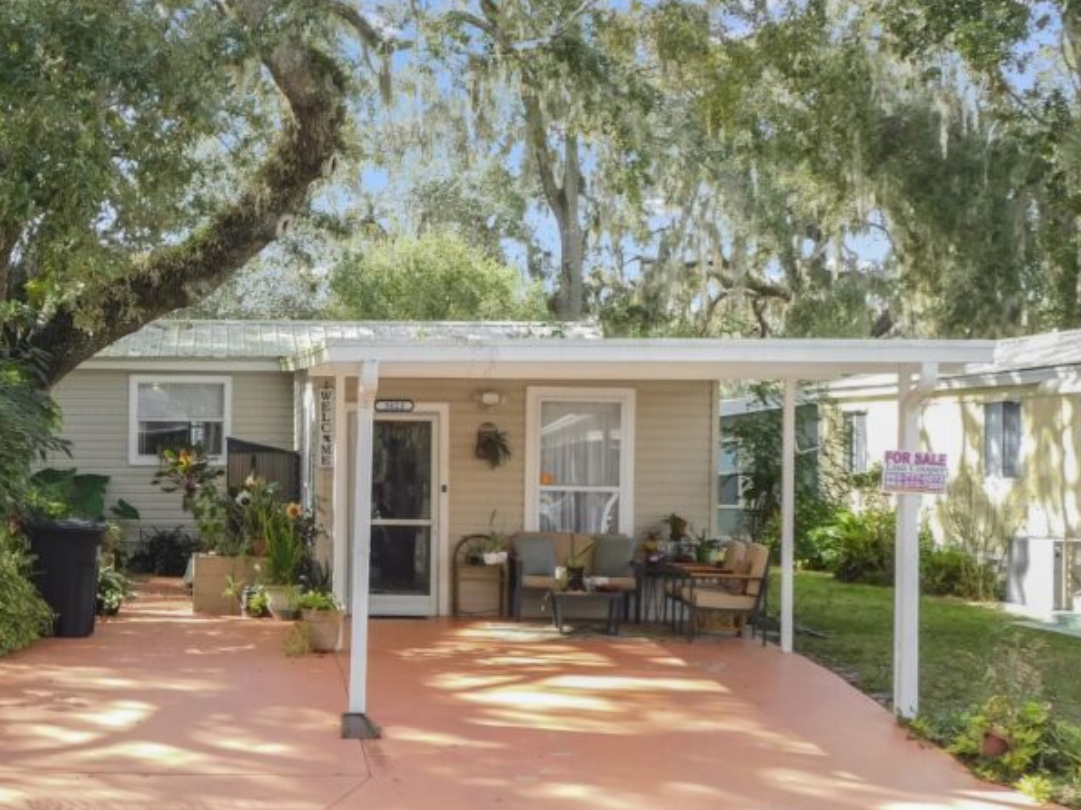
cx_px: 222
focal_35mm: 62
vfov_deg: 23.6
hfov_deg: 30.5
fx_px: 1936
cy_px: 305
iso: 125
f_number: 3.5
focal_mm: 6.3
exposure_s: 1/160
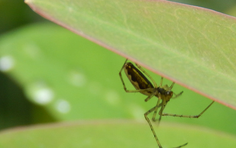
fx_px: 2431
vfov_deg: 3.5
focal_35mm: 378
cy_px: 154
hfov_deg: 5.6
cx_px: 131
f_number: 5.1
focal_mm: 28.7
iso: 125
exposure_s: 1/40
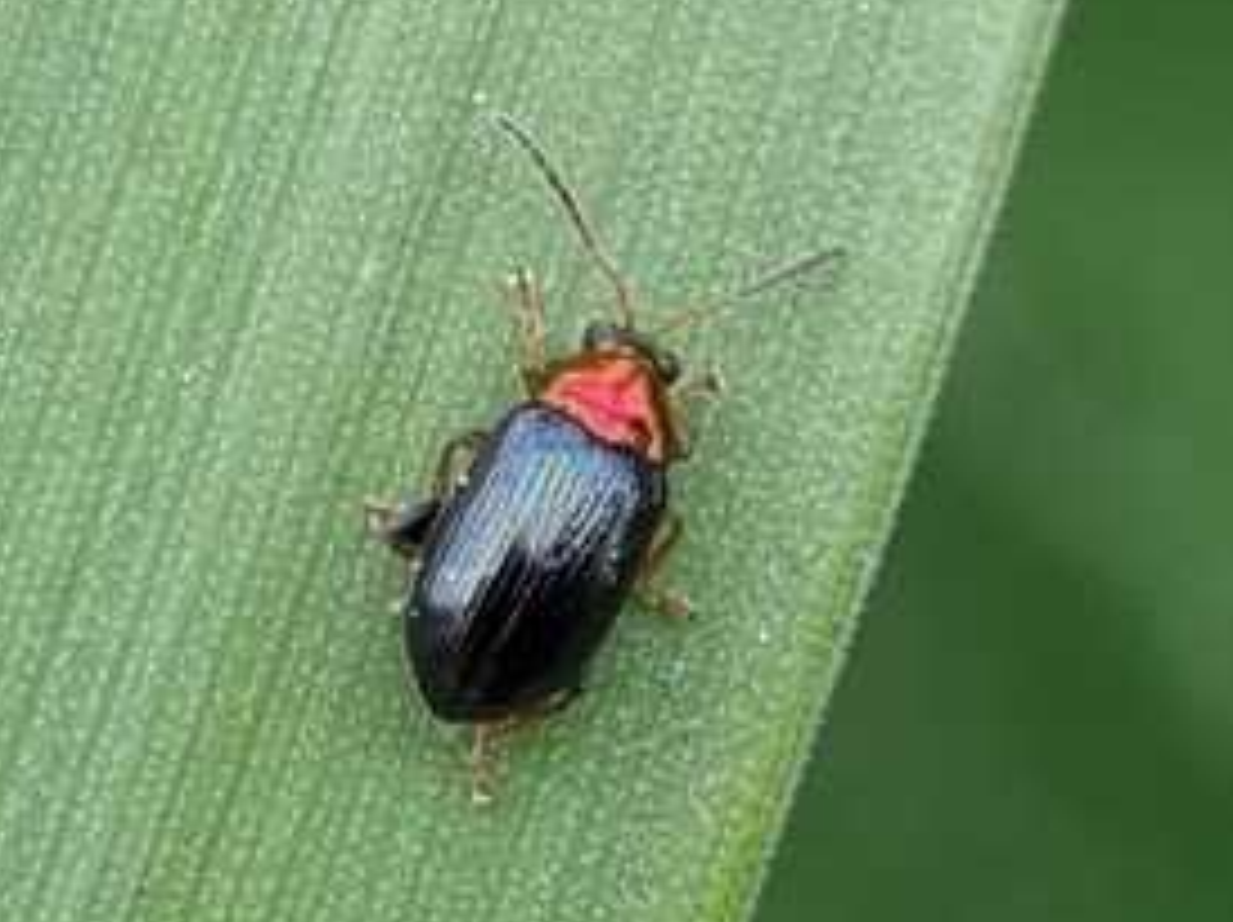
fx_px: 2883
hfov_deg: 24.1
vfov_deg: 18.2
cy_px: 544
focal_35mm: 81
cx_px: 448
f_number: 1.8
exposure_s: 1/400
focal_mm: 5.4
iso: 50
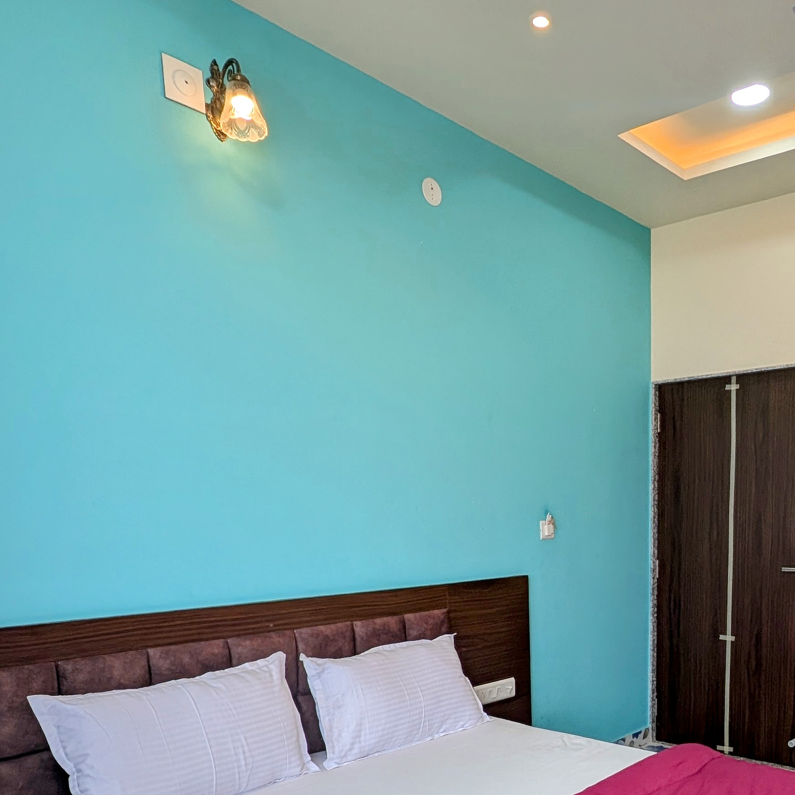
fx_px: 702
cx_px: 588
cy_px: 644
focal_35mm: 27
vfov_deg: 54.7
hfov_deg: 56.4
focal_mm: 1.95
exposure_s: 1/100
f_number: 2.2
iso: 31
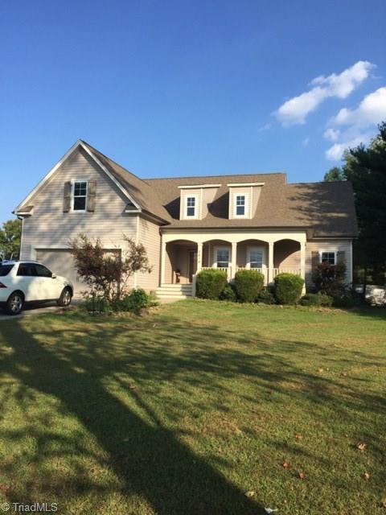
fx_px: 431
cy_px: 258
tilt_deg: +5.8
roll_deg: -2.2
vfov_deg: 61.7
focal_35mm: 29
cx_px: 193
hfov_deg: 48.2
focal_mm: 4.15
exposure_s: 1/1412
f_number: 2.2
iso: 32
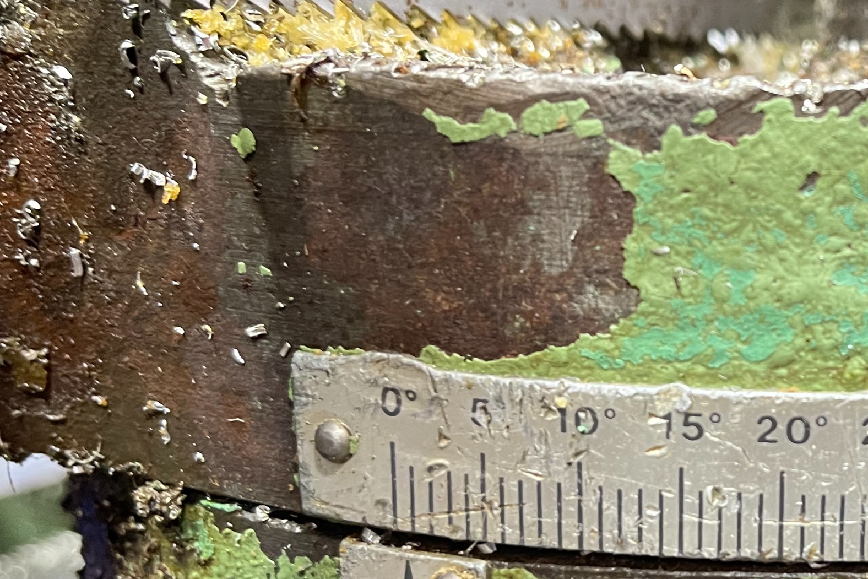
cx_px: 842
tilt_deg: -14.6
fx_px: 1350
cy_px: 344
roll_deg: -1.0
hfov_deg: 33.0
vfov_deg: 24.2
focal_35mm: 56
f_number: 1.6
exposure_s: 1/50
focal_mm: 5.1
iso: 400
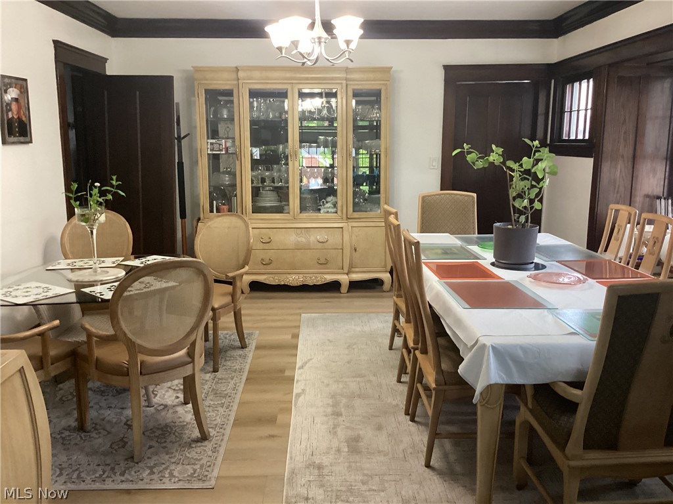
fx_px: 603
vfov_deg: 45.4
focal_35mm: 31
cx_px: 336
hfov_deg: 58.4
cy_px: 252
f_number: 2.4
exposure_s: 1/33
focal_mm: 3.3
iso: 400
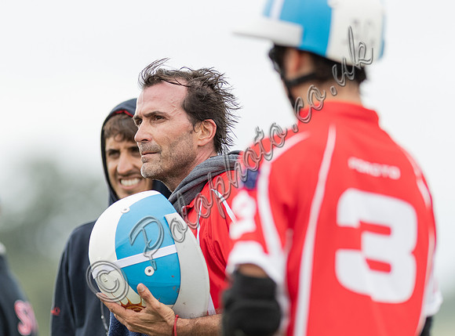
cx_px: 177
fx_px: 7936
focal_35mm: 607
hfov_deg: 3.3
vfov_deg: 2.4
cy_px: 195
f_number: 2.8
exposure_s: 1/1250
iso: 320
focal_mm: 300
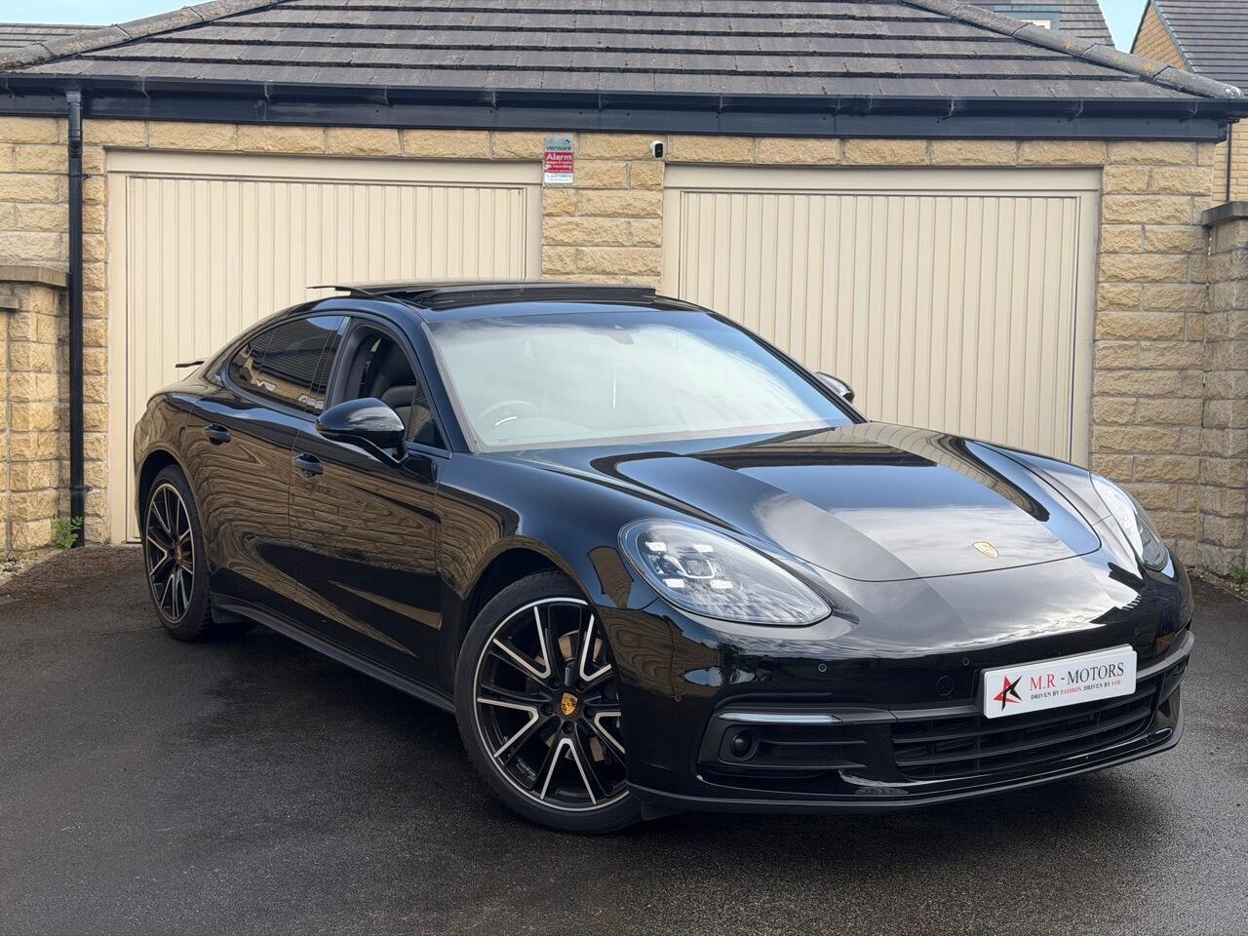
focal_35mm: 48
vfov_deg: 30.3
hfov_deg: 39.7
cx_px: 624
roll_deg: -0.9
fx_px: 1731
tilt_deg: -2.8
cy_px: 468
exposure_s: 1/1100
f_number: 1.78
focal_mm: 6.76
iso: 64
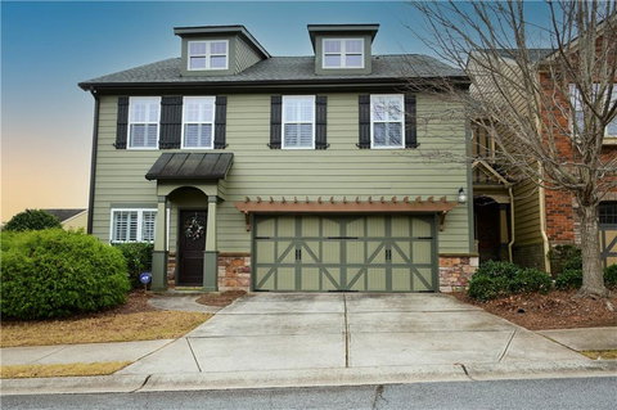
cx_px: 308
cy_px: 205
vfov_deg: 43.5
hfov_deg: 62.0
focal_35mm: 30
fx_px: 514
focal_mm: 20
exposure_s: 1/250
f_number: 5
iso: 100
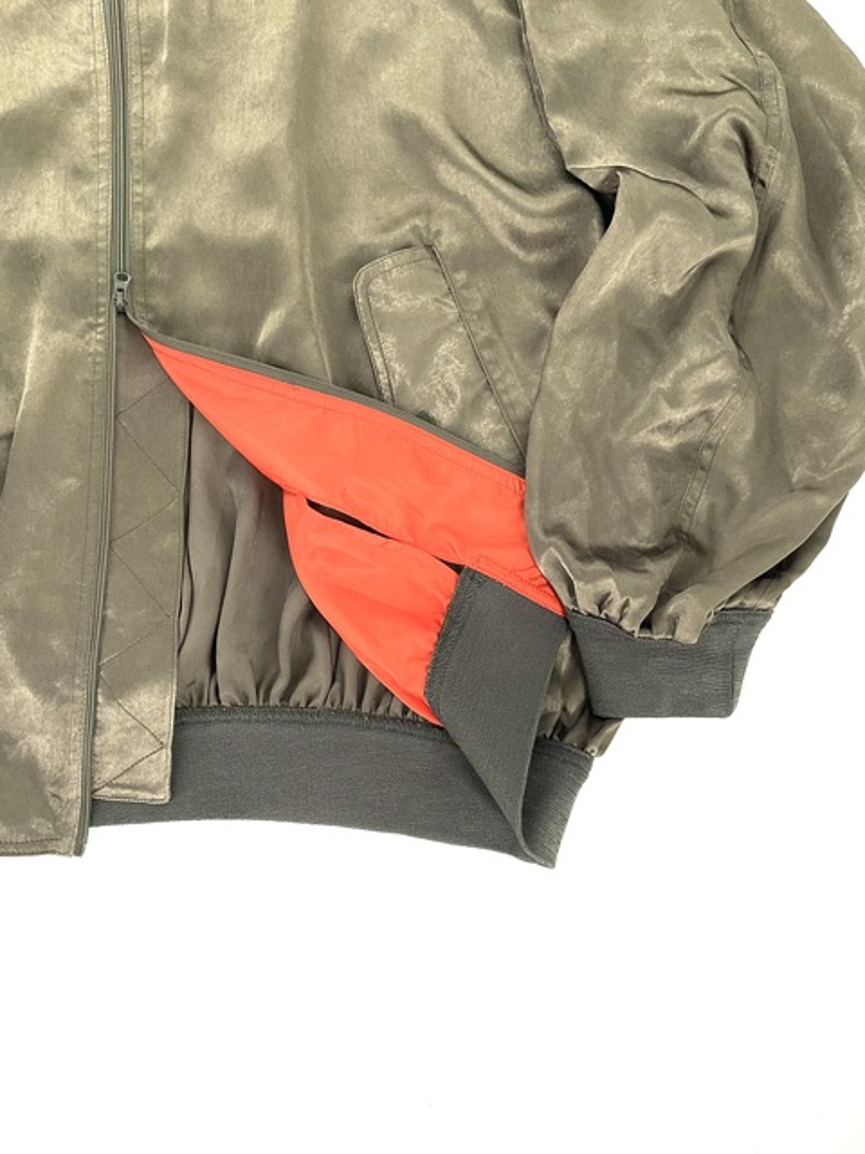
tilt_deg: -86.7
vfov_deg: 61.7
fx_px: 966
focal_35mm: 29
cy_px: 577
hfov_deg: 48.2
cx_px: 432
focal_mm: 3
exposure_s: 1/120
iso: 32
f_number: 1.8
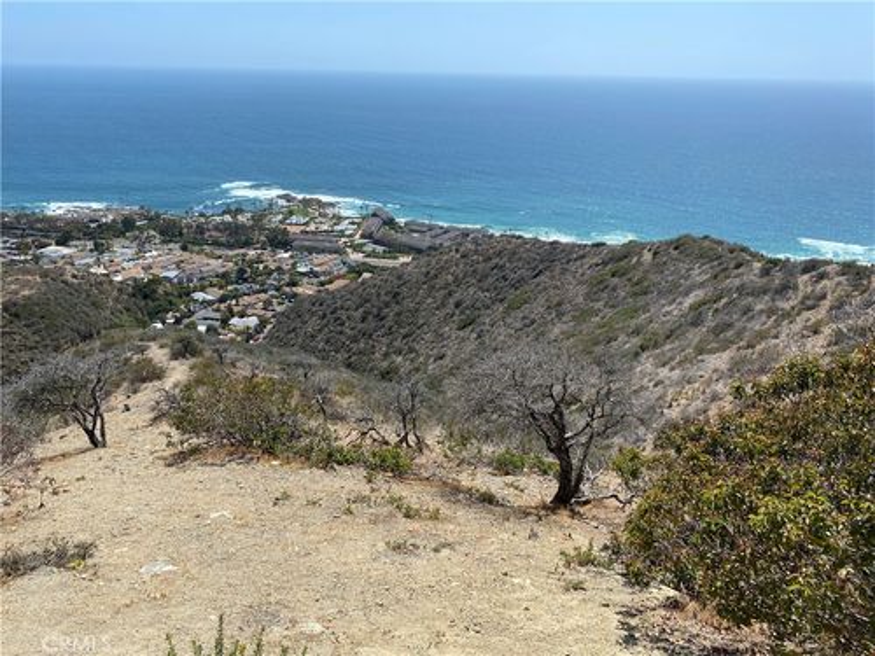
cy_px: 328
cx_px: 438
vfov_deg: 53.1
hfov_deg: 67.3
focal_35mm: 26
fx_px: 657
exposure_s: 1/2967
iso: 32
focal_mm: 4.25
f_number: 1.8
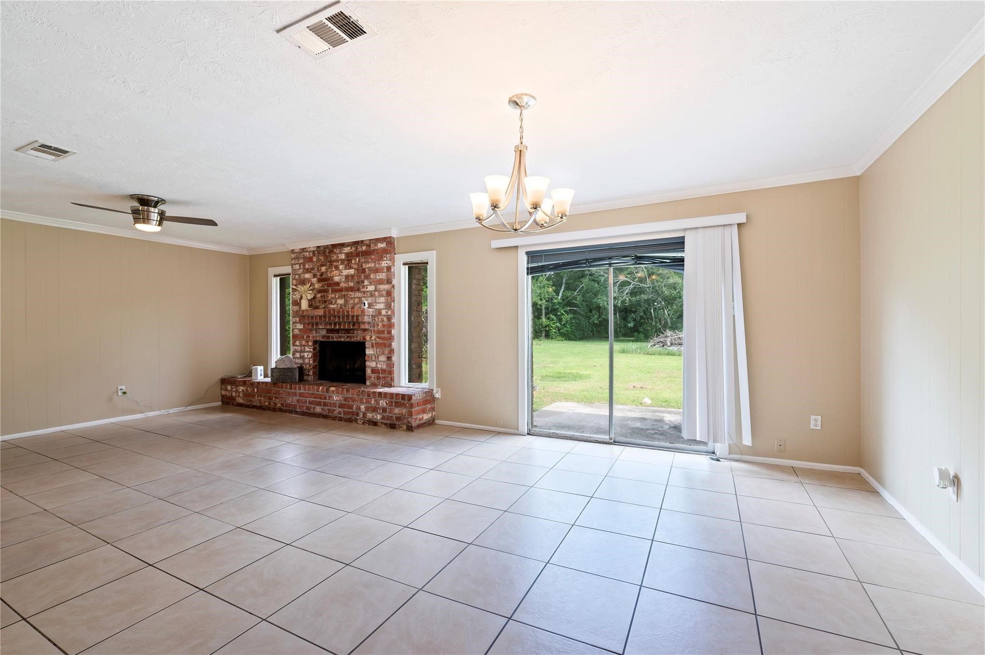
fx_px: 410
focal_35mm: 15
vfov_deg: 77.2
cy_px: 328
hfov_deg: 100.4
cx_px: 492
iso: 125
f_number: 6.3
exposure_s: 1/6
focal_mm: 15
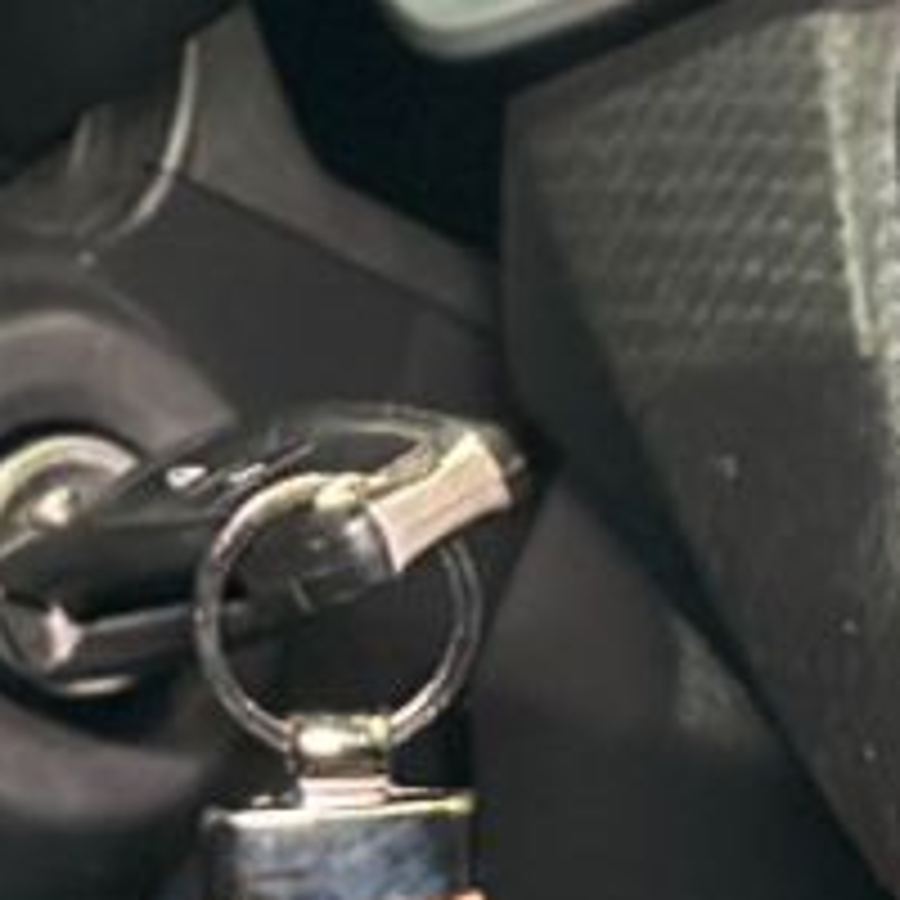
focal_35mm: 407
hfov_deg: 4.3
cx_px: 68
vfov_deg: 4.3
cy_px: 1076
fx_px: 11972
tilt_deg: -14.7
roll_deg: -0.4
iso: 400
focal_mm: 6.86
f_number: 1.78
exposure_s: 1/44
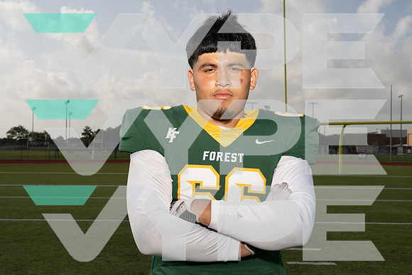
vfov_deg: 31.2
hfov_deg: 45.4
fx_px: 492
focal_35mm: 43
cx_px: 206
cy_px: 138
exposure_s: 1/250
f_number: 11
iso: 100
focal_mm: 43
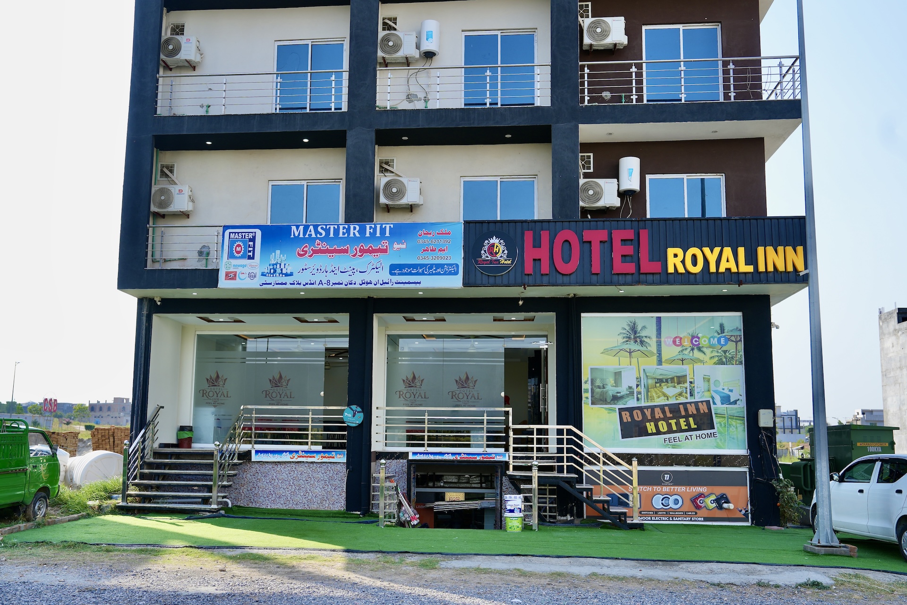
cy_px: 302
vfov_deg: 40.0
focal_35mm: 33
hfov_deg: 57.2
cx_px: 454
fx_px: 831
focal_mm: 33
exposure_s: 1/400
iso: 100
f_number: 4
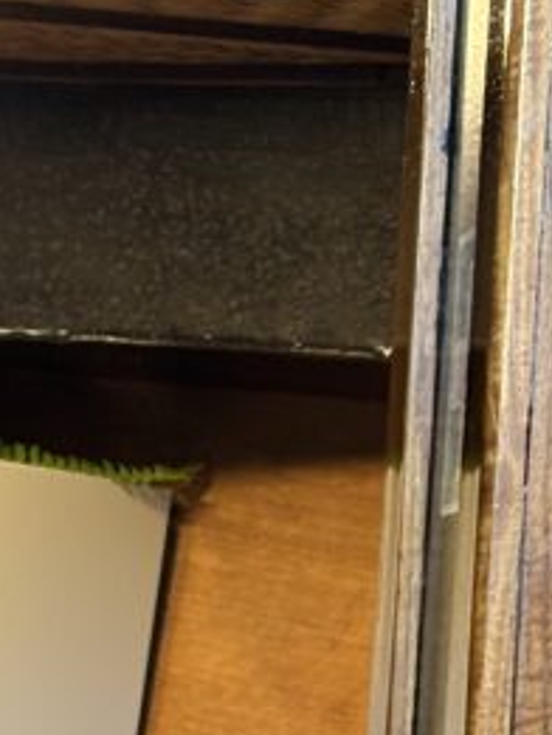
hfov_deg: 7.1
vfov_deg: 9.3
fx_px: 4355
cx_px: -311
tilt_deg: -8.7
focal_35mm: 205
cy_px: 1166
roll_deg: -0.6
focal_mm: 5.96
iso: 80
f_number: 1.6
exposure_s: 1/60
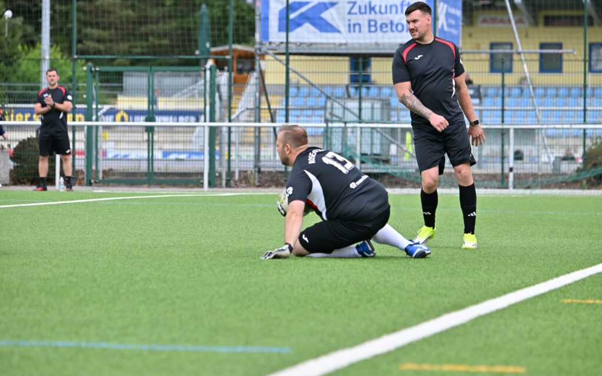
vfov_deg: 6.4
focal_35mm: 205
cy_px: 187
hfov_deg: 10.2
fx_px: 3363
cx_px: 302
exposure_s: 1/1600
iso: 400
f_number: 5.3
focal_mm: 200
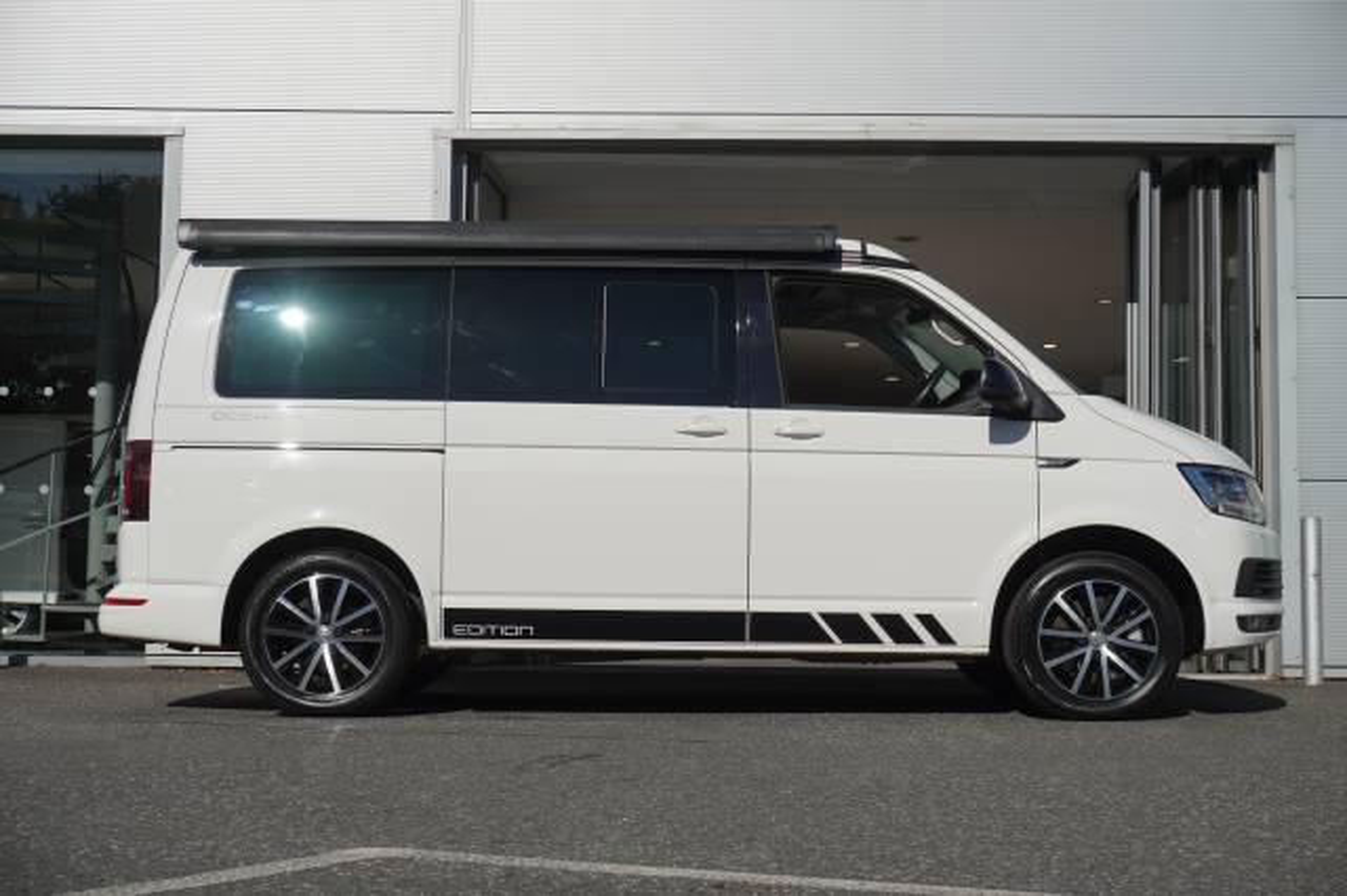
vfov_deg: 26.5
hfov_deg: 38.9
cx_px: 674
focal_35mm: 51
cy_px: 448
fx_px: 1907
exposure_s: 1/350
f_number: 8
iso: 100
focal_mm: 34
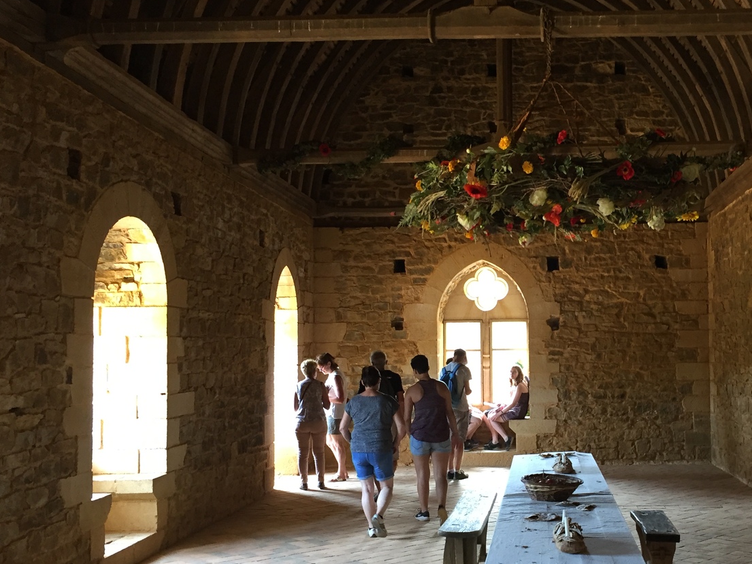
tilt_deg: +0.4
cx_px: 528
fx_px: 913
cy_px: 322
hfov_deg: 43.8
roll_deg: -0.2
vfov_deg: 34.3
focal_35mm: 42
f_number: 2.2
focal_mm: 4.15
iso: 160
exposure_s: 1/33
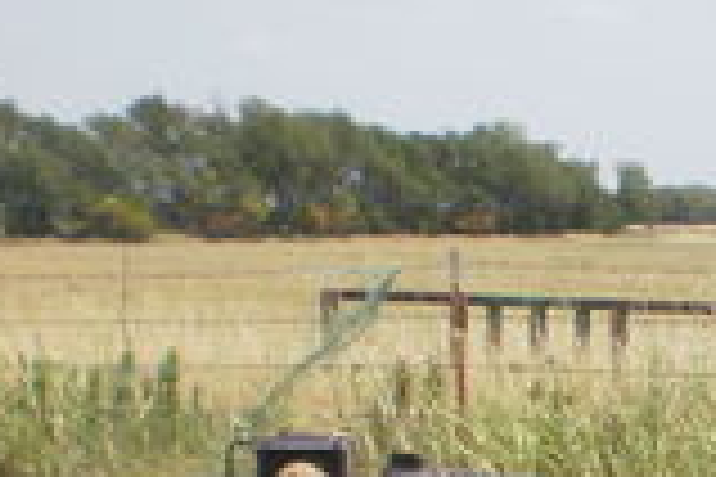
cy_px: 832
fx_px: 2546
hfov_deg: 15.6
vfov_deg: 10.2
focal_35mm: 128
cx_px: 761
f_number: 4.6
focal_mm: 6.3
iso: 100
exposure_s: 1/640
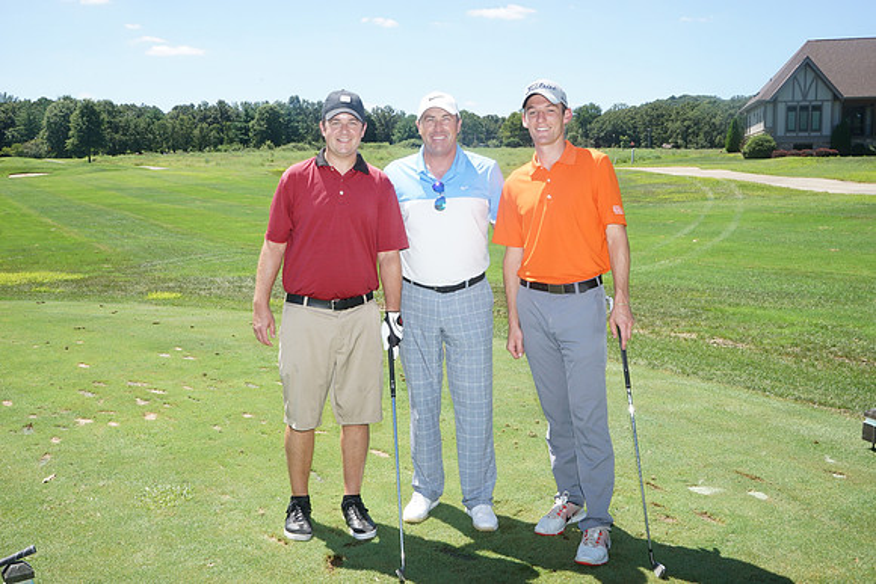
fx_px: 901
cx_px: 438
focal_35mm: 37
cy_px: 292
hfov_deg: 51.9
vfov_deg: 36.0
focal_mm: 37
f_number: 18
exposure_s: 1/200
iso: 800
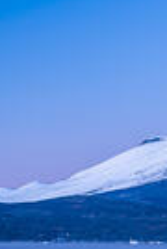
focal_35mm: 116
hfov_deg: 11.0
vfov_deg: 13.8
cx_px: 308
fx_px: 803
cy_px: 552
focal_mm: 26
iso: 64
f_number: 9
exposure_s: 1.6
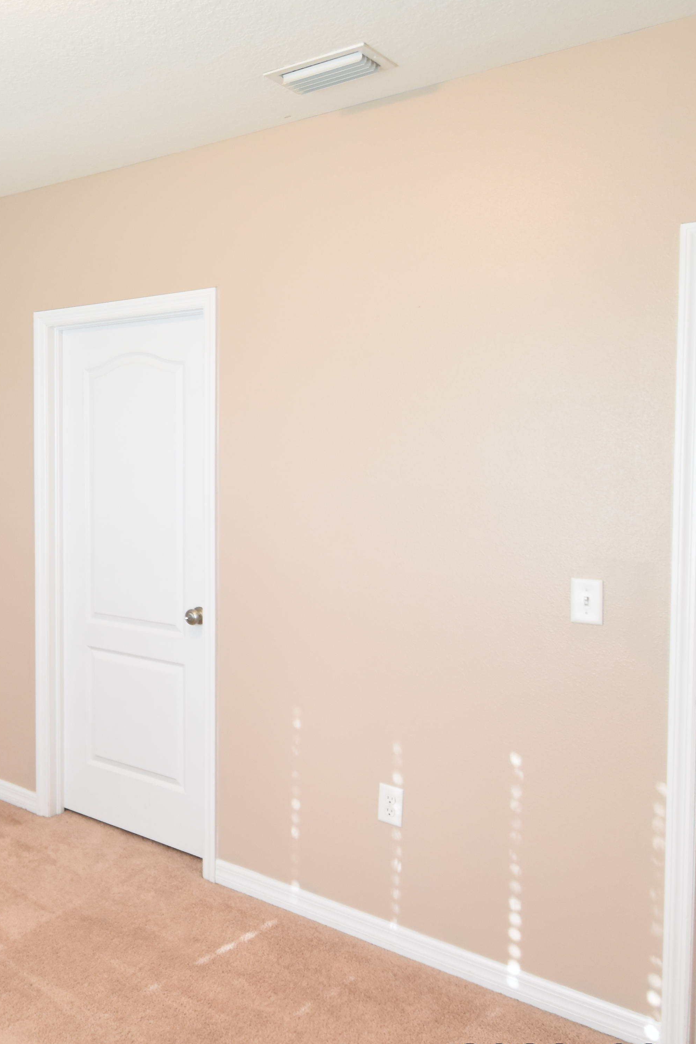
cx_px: 71
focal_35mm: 30
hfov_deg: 40.4
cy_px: 475
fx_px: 870
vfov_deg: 61.8
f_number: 4
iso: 640
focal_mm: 10
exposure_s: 1/60
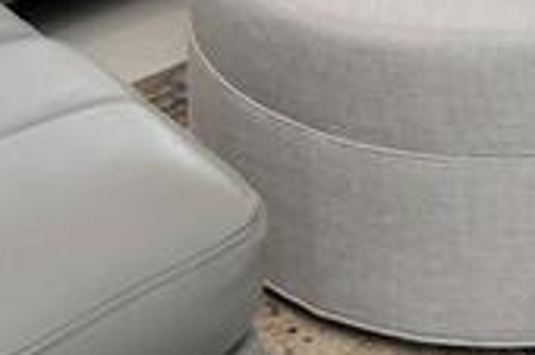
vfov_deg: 13.5
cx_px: 554
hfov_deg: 25.8
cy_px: -496
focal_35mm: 74
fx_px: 1099
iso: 100
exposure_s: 1/25
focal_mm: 14
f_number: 8
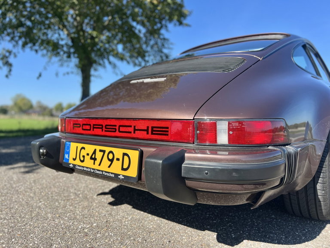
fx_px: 248
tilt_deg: -2.6
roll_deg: -0.4
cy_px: 124
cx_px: 165
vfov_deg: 53.1
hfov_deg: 67.3
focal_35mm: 26
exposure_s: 1/1934
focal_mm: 5.7
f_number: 1.5
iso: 50
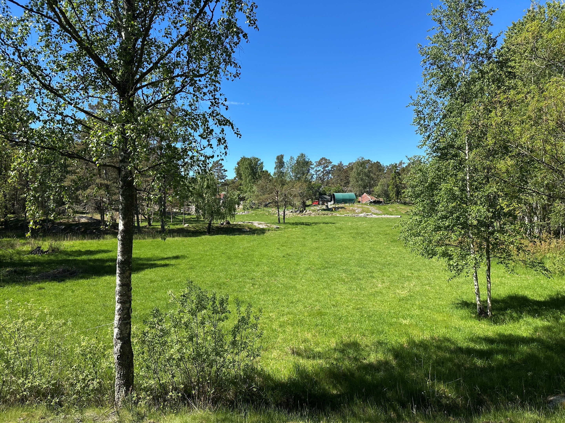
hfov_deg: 71.6
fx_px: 392
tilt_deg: -1.1
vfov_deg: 56.8
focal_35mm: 24
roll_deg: +0.0
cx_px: 282
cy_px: 212
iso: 80
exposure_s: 1/2660
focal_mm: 6.86
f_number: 1.78
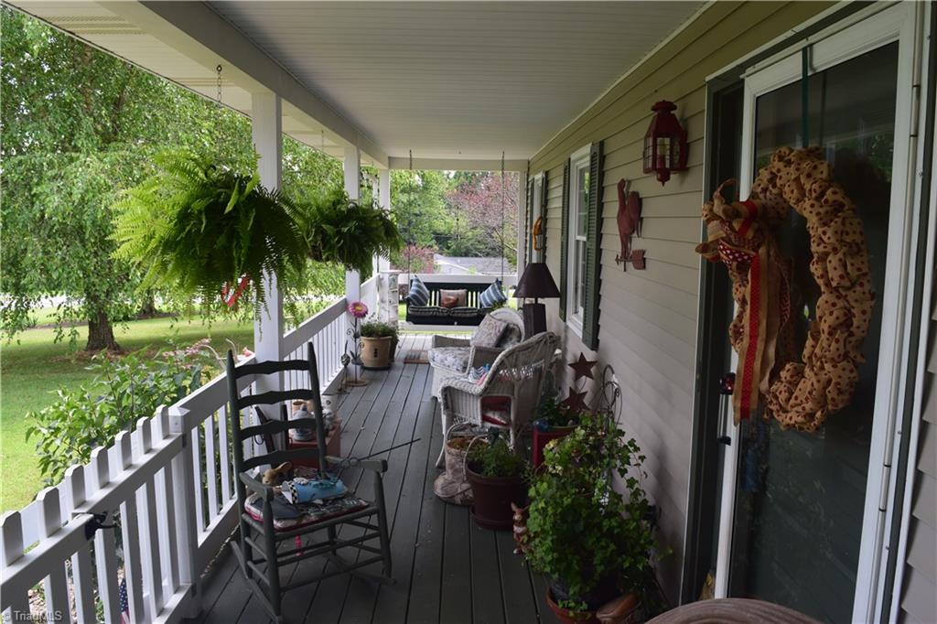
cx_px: 468
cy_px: 312
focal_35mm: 27
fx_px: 702
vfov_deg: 47.9
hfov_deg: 67.4
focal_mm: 18
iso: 400
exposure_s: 1/100
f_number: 9
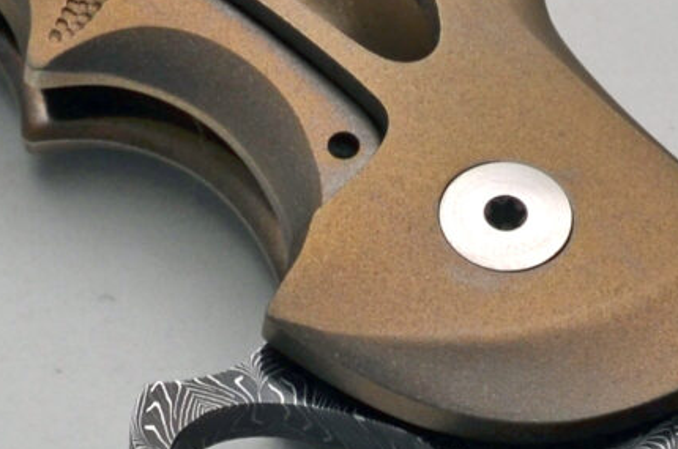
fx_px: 6711
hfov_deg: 5.8
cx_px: 331
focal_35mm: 357
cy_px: 419
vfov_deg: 3.8
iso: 200
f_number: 8
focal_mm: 40
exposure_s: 1/250
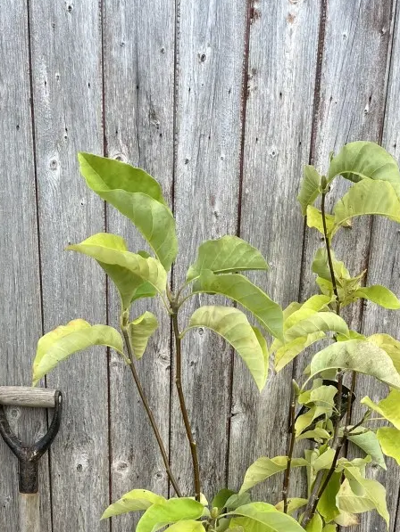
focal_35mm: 47
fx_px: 724
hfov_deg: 30.8
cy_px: 471
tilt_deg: -20.3
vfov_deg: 37.9
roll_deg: -3.1
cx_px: 240
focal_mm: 5.1
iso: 50
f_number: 1.6
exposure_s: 1/621
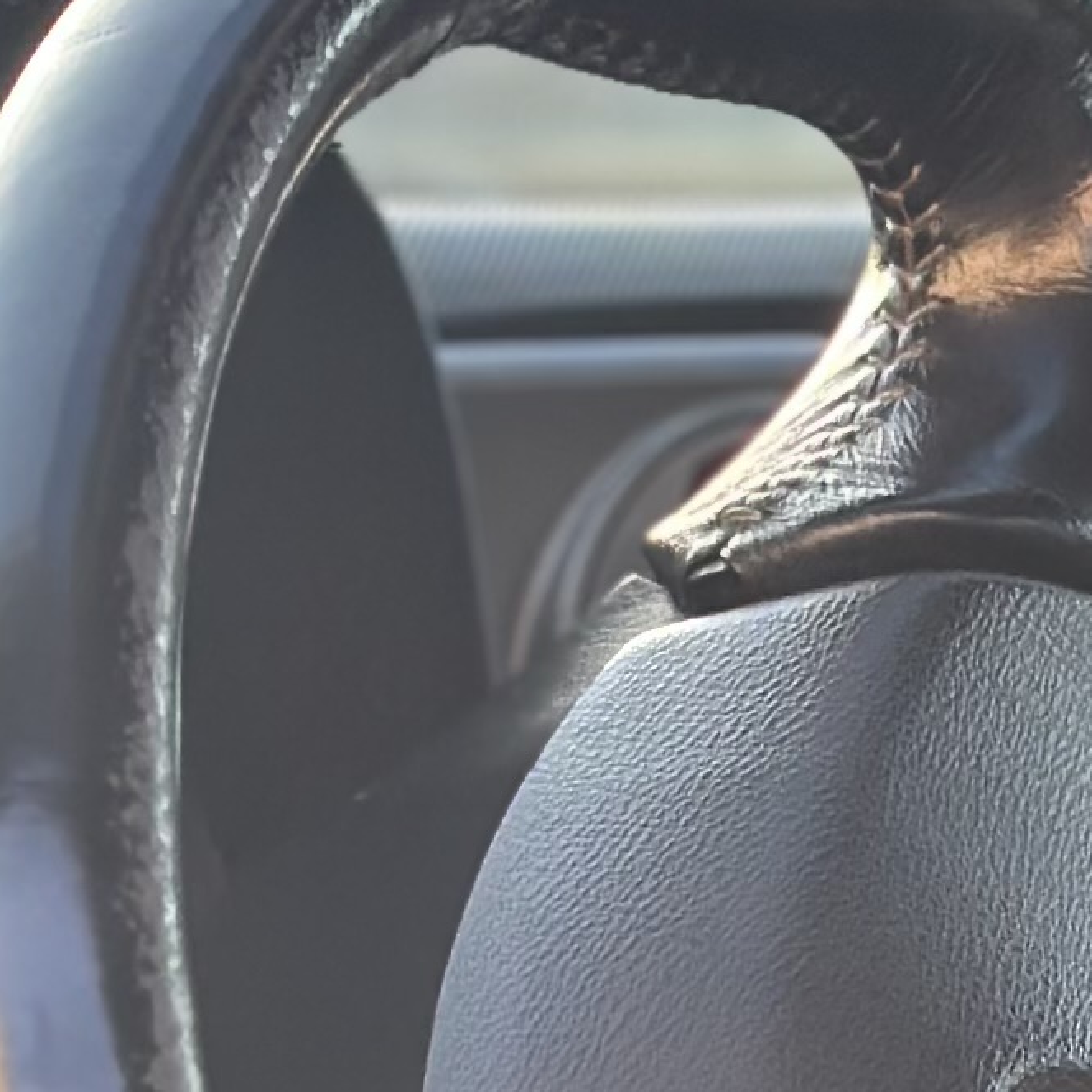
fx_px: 9208
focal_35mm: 258
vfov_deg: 6.7
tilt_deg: -9.9
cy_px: 1673
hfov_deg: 6.7
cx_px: 1619
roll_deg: -2.1
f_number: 1.78
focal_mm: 6.86
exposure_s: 1/171
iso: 100
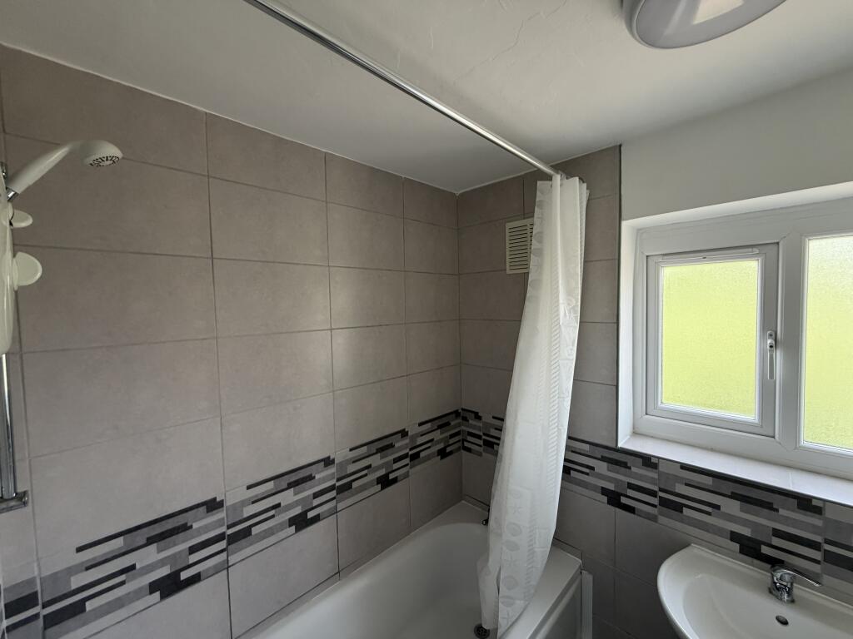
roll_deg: +1.8
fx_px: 345
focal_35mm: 14
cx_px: 426
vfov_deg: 85.7
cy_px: 320
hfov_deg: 102.1
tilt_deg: -1.5
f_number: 2.2
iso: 200
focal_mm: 2.22
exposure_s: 1/121
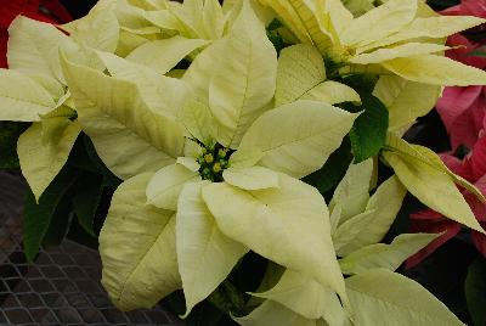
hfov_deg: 57.2
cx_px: 243
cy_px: 163
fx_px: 446
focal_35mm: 33
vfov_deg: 40.1
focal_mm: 22
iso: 100
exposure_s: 1/80
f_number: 8
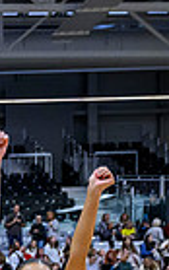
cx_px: -322
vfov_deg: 13.1
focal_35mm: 153
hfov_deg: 7.6
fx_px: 1126
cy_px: 372
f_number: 4
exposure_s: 1/640
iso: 5000
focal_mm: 36
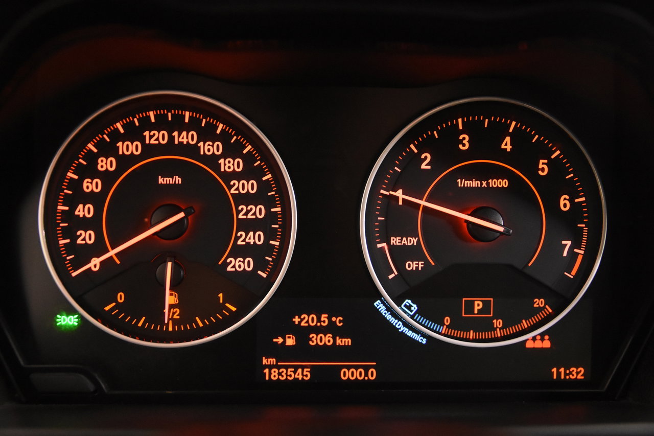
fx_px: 763
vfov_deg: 31.9
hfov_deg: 46.4
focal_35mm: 42
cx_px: 327
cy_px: 218
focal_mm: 28
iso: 4500
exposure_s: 1/50
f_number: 3.2
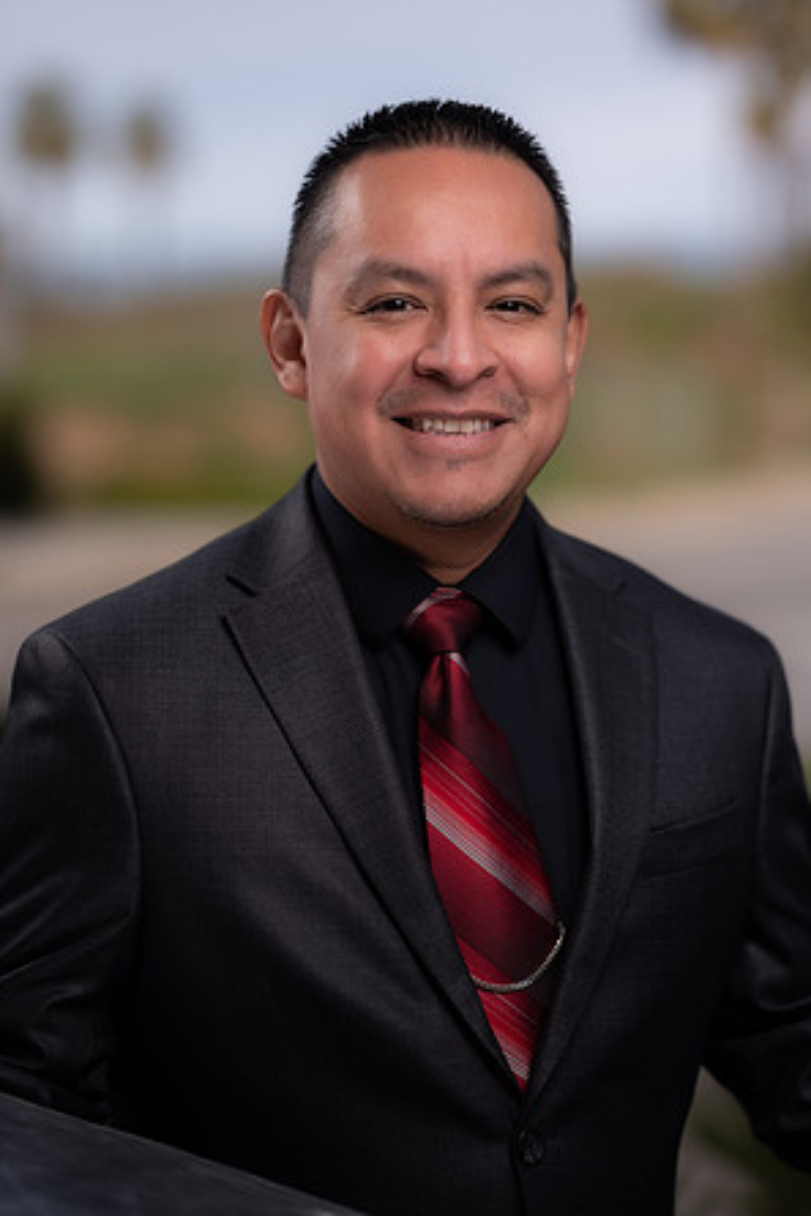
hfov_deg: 15.9
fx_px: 2904
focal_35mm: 86
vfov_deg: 23.6
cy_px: 609
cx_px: 404
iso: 100
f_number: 2.2
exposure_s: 1/4000
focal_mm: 85
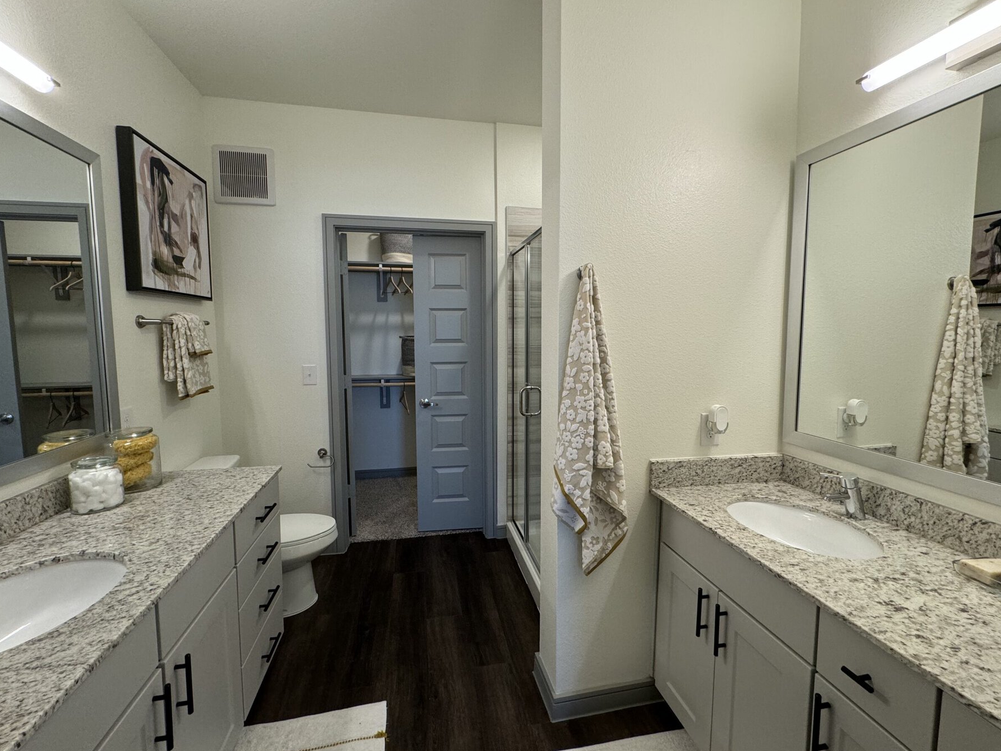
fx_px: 434
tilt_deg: -4.2
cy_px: 364
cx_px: 498
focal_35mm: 15
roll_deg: -0.1
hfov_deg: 98.2
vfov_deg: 81.7
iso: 160
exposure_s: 1/120
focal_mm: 2.22
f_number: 2.2
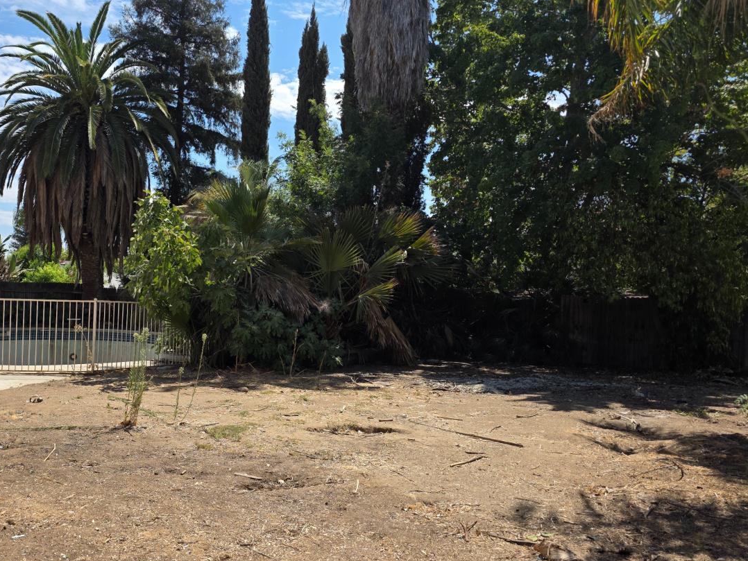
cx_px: 291
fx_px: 692
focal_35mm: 32
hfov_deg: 56.3
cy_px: 290
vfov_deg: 44.2
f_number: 1.7
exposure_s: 1/5153
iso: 80
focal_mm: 6.3
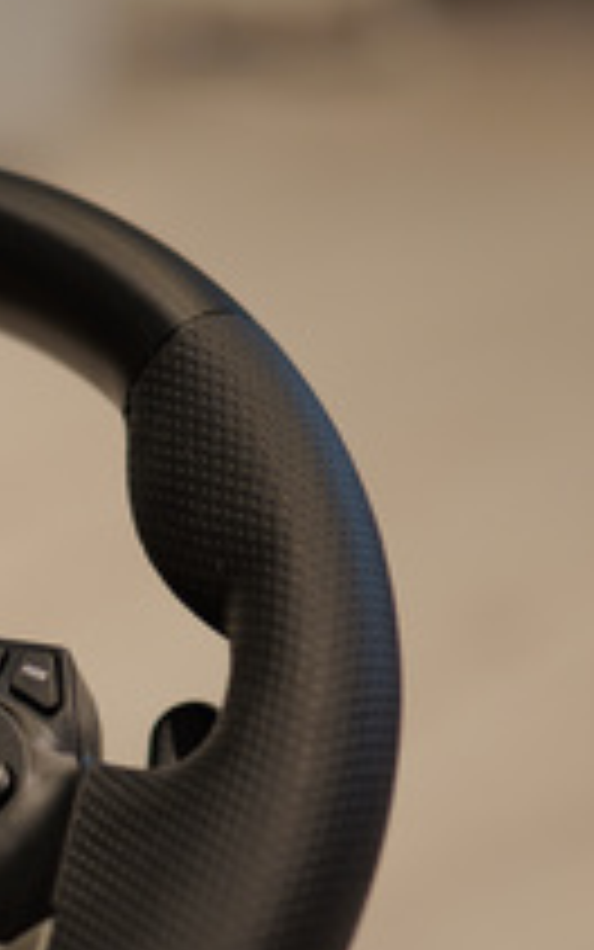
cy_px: 864
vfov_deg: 14.3
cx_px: -351
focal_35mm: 145
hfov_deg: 8.8
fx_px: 3753
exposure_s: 1/60
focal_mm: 50
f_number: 1.8
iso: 125
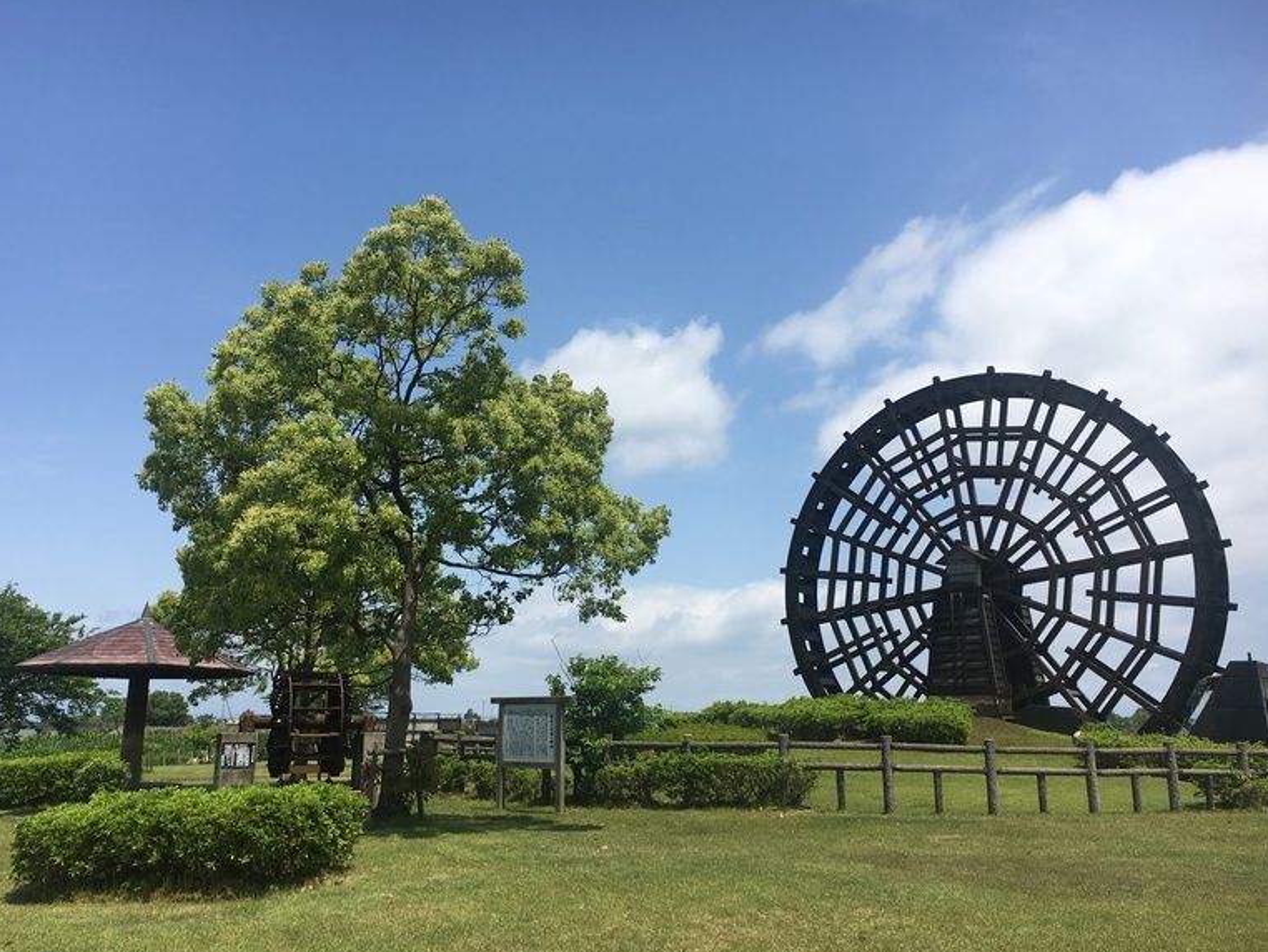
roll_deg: -1.0
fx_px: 1136
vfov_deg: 45.4
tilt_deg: +11.8
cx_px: 595
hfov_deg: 58.3
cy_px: 500
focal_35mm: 31
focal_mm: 4.15
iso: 25
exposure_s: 1/2331
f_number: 2.2
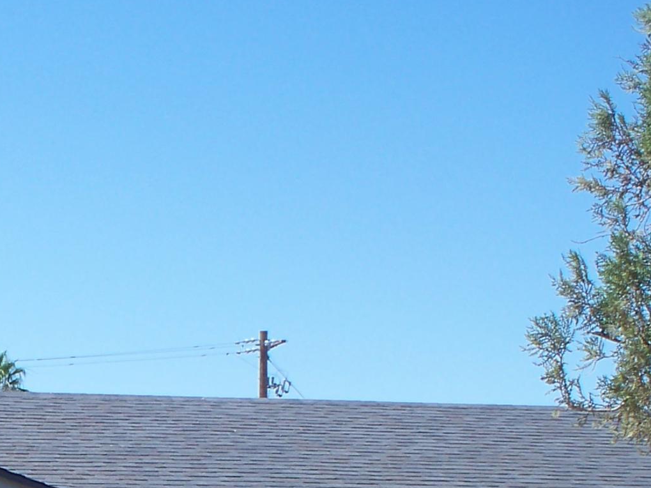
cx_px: -41
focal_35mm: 106
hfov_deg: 18.0
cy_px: 549
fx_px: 1993
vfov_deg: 13.6
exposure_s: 1/320
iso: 80
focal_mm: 7.54
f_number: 5
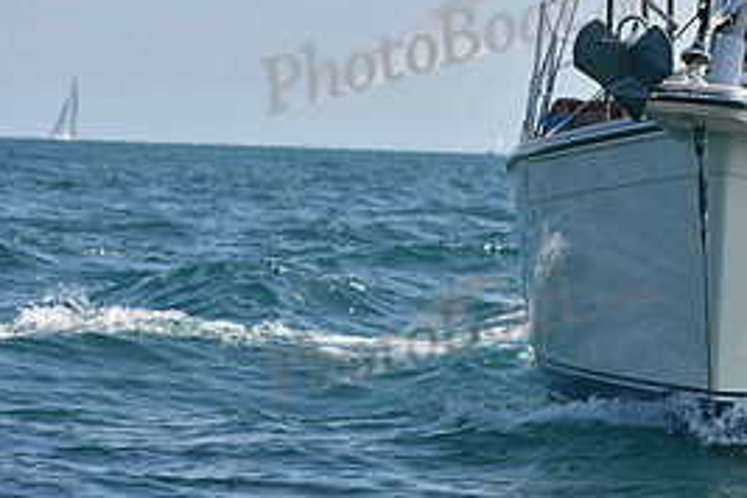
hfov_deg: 7.7
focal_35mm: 265
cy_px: 147
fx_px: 5498
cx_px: 803
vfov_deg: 5.2
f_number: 6.3
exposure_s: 1/1600
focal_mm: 122
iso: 250
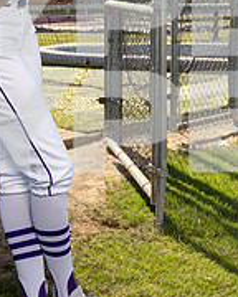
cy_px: 7
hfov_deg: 17.2
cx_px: 58
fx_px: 784
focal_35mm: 89
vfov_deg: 20.8
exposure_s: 1/250
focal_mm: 38
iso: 100
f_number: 6.3
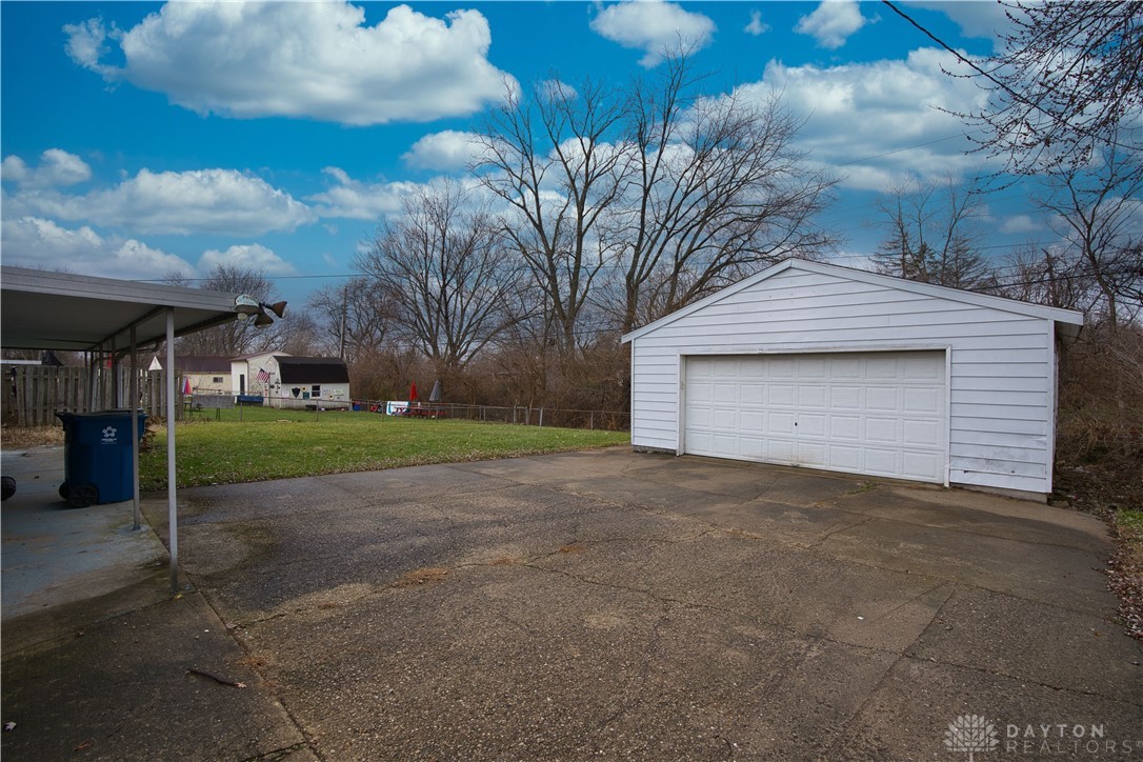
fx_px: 508
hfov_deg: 96.7
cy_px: 381
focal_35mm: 16
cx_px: 572
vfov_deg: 73.7
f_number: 10
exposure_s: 1/25
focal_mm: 16
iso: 100
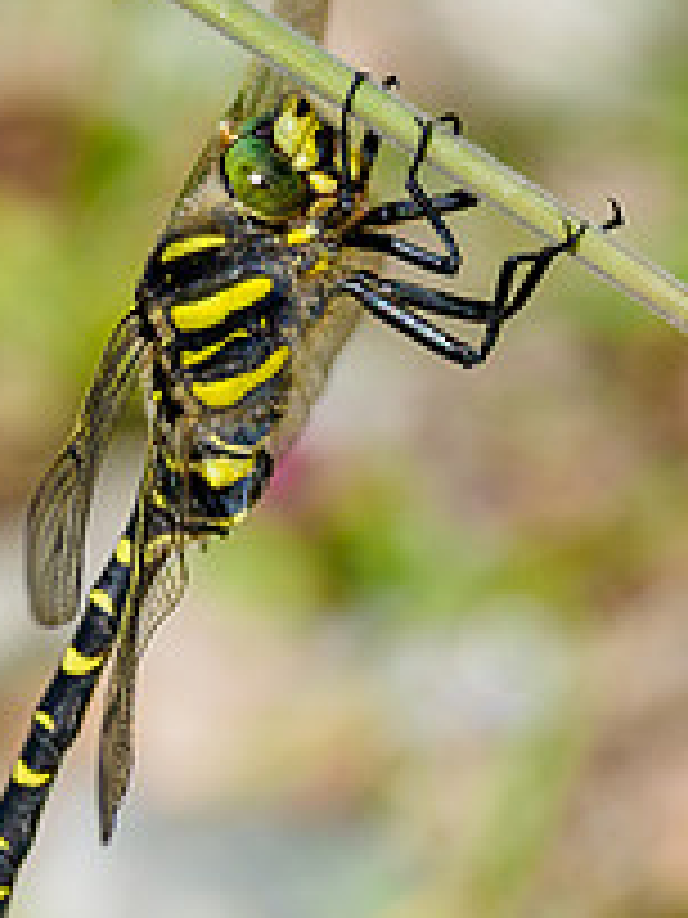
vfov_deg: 0.9
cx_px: 369
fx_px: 59202
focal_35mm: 2234
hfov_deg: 0.7
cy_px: 251
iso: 200
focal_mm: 300
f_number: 4.5
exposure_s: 1/1250
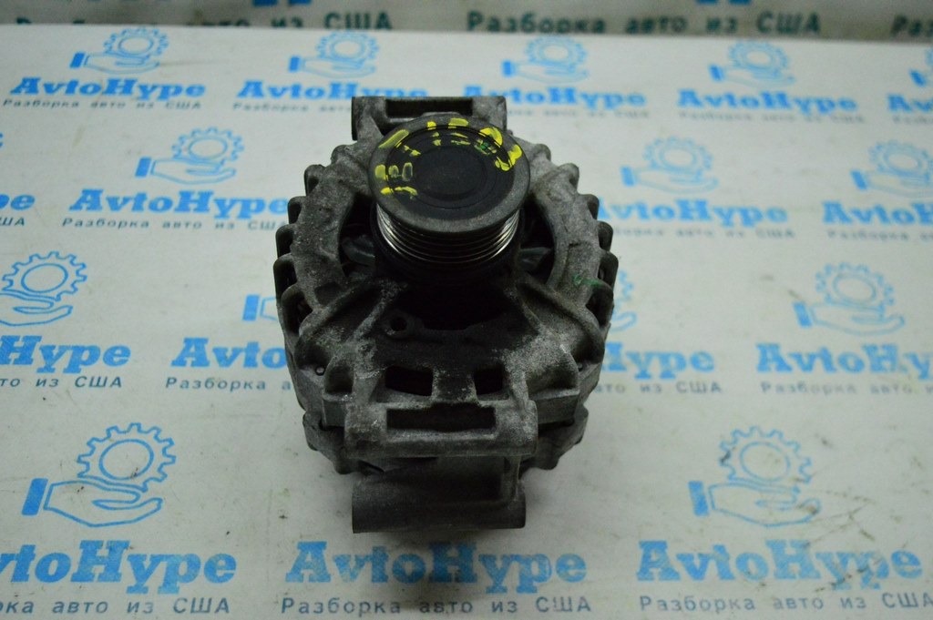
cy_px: 310
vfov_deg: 31.8
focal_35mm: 42
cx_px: 466
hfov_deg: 46.4
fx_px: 1088
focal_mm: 28
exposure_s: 1/1250
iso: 6400
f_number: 4.2
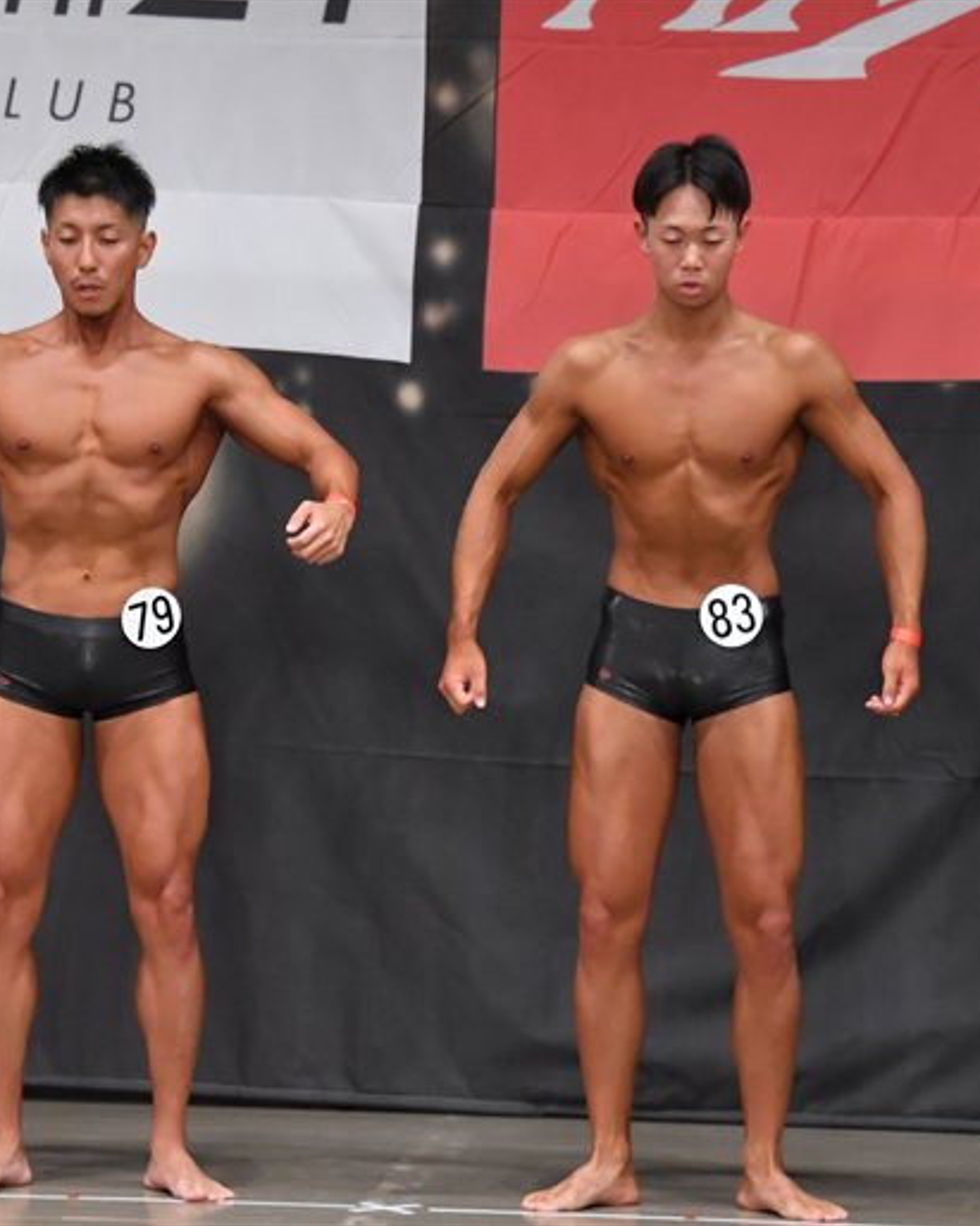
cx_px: 223
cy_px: 613
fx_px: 11134
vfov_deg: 6.3
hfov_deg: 5.0
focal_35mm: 307
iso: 5000
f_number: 5.6
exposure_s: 1/400
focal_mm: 145
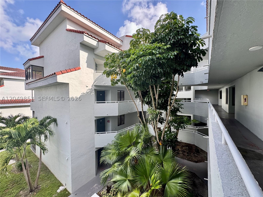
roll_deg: +0.9
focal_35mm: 14
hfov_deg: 102.1
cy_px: 98
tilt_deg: -0.9
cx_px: 132
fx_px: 106
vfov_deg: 85.7
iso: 40
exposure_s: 1/243
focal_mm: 2.22
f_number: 2.2
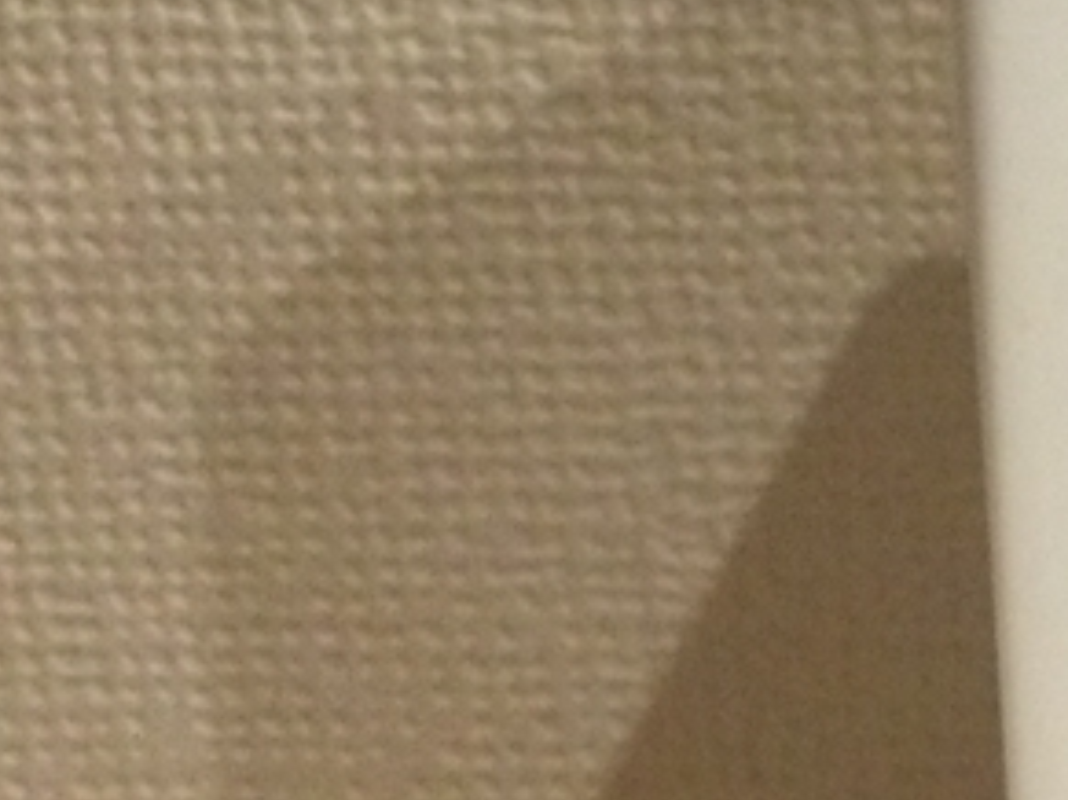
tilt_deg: -24.6
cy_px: 947
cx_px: 2165
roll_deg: -2.7
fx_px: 3948
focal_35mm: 128
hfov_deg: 13.2
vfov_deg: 11.4
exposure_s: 1/15
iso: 200
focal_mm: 3.3
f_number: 2.4
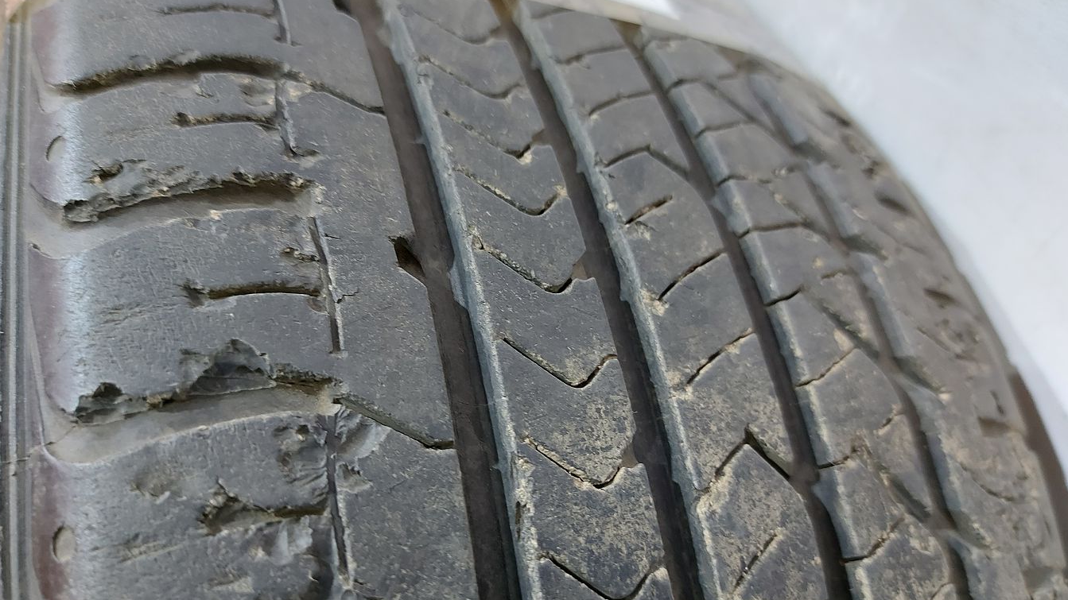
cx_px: 520
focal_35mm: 27
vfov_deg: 42.9
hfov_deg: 69.9
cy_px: 321
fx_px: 765
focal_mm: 5.23
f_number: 1.8
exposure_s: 1/33
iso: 250
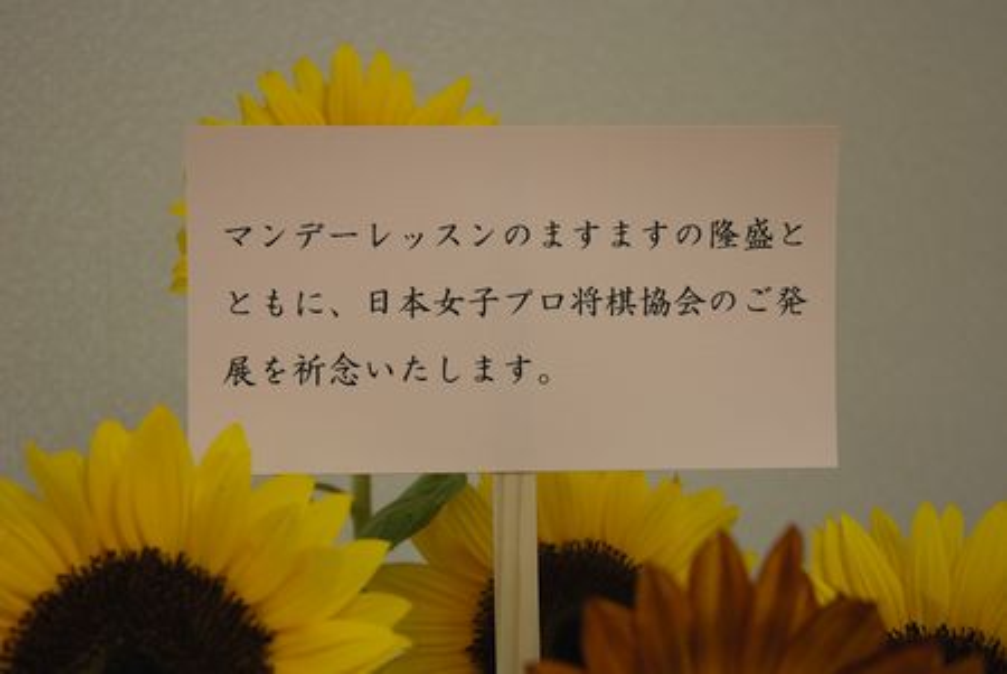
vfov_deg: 20.7
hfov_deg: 30.5
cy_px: 337
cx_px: 504
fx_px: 1848
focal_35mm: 66
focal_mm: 44
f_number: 4.5
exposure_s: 1/60
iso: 200
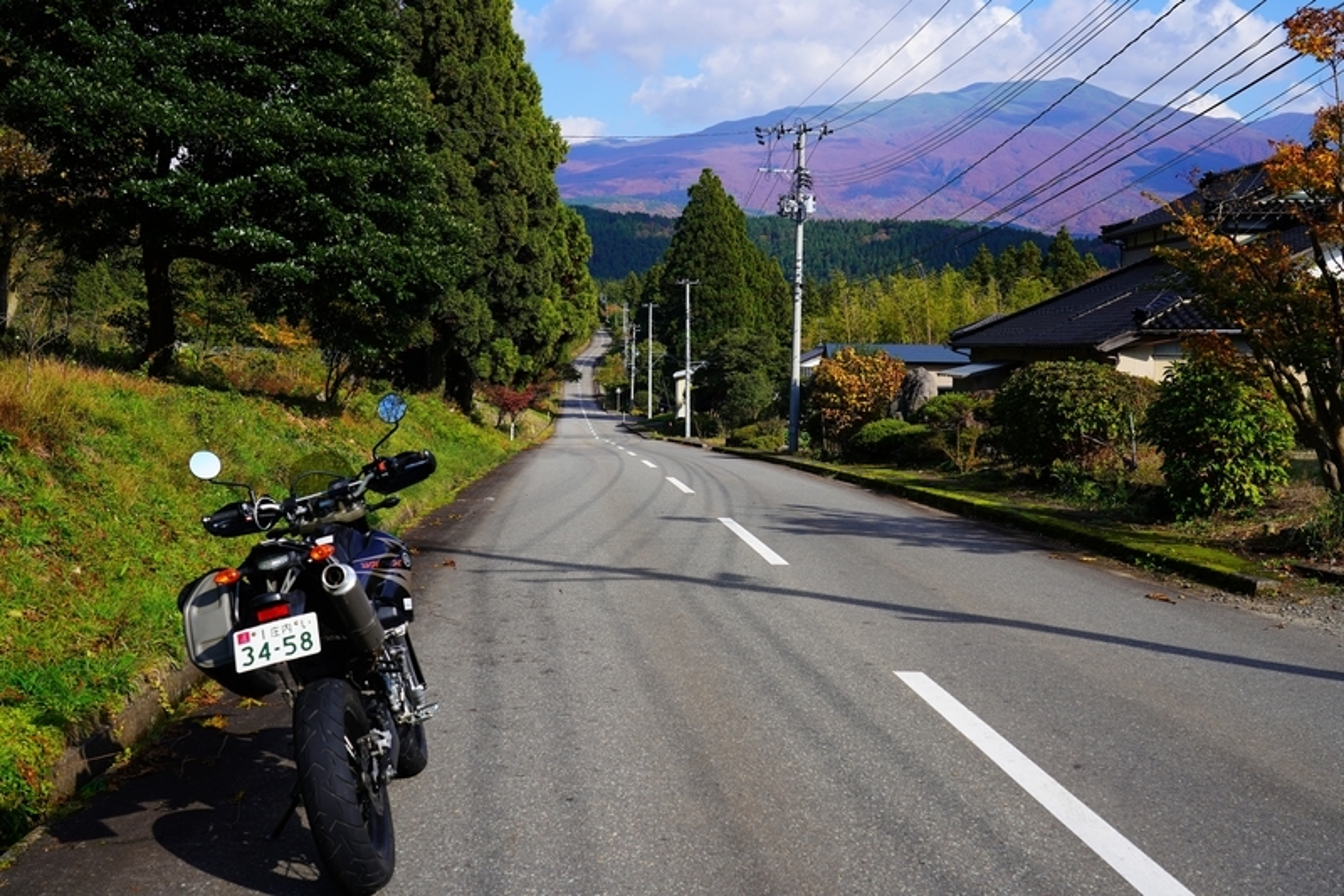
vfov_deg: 33.4
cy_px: 448
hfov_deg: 48.5
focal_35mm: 40
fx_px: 1493
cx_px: 672
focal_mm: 40
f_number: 8
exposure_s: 1/250
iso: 100
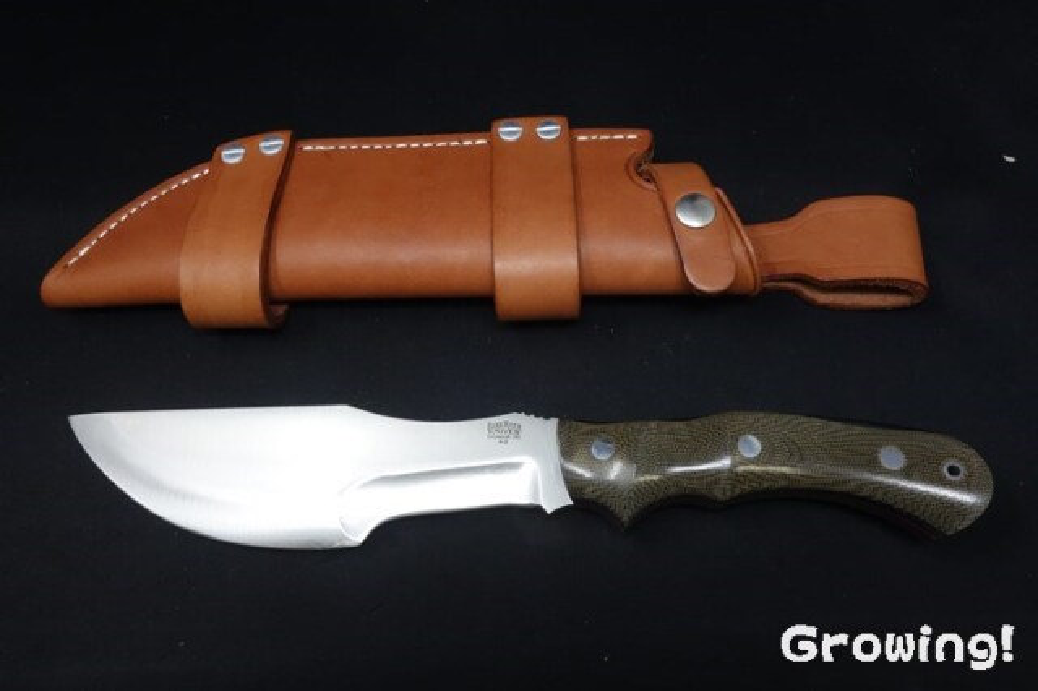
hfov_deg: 65.5
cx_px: 519
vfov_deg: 46.4
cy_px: 346
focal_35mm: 28
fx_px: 807
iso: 640
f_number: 10
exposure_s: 1/30
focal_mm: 10.4
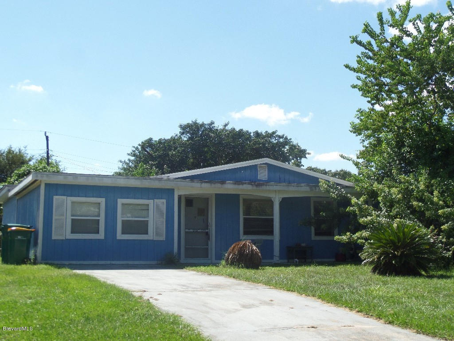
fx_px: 695
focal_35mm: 53
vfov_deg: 27.5
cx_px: 227
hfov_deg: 36.2
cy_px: 170
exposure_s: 1/750
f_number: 3.8
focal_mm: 8.7
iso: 100
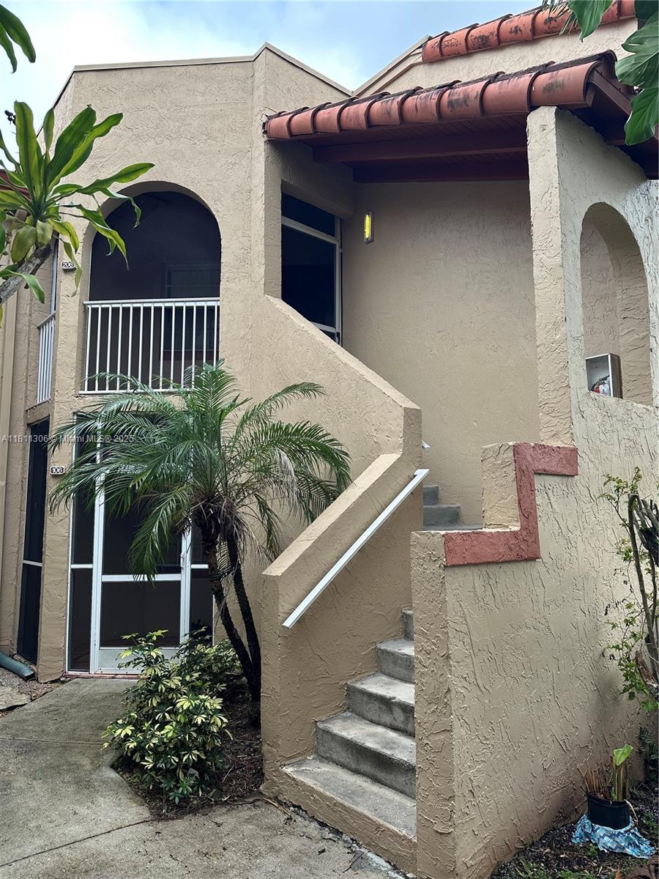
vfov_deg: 71.6
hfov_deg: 56.8
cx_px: 330
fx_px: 609
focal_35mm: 24
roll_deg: -0.4
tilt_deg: +9.3
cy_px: 440
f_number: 1.78
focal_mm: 6.86
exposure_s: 1/663
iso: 80
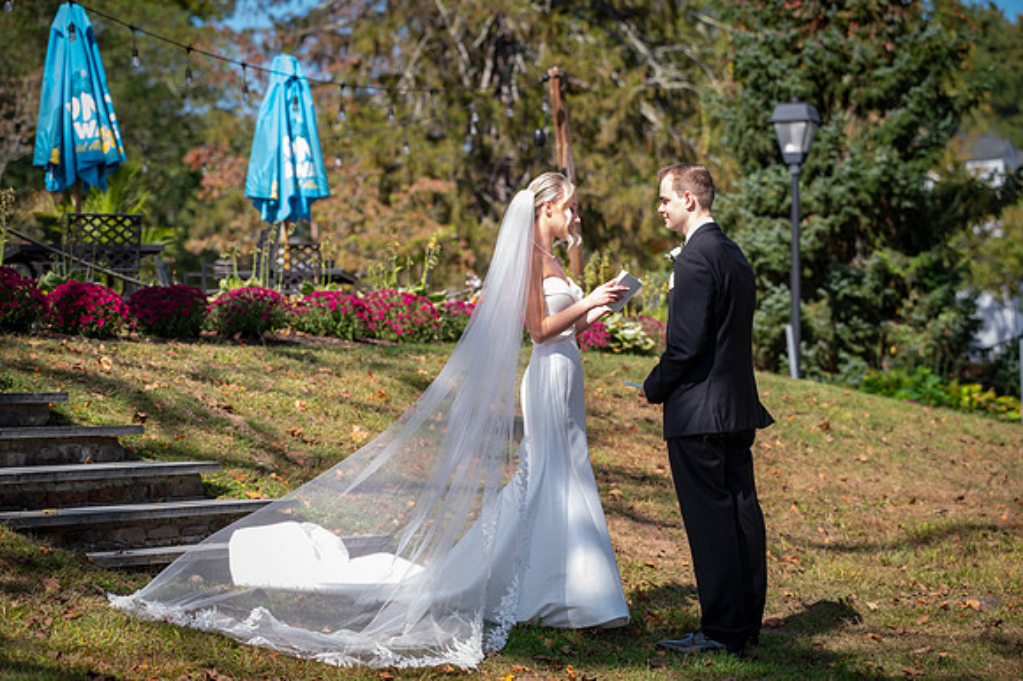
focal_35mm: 113
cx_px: 512
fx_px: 3219
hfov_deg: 18.1
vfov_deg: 12.1
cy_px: 340
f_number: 4
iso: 50
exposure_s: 1/250
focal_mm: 110
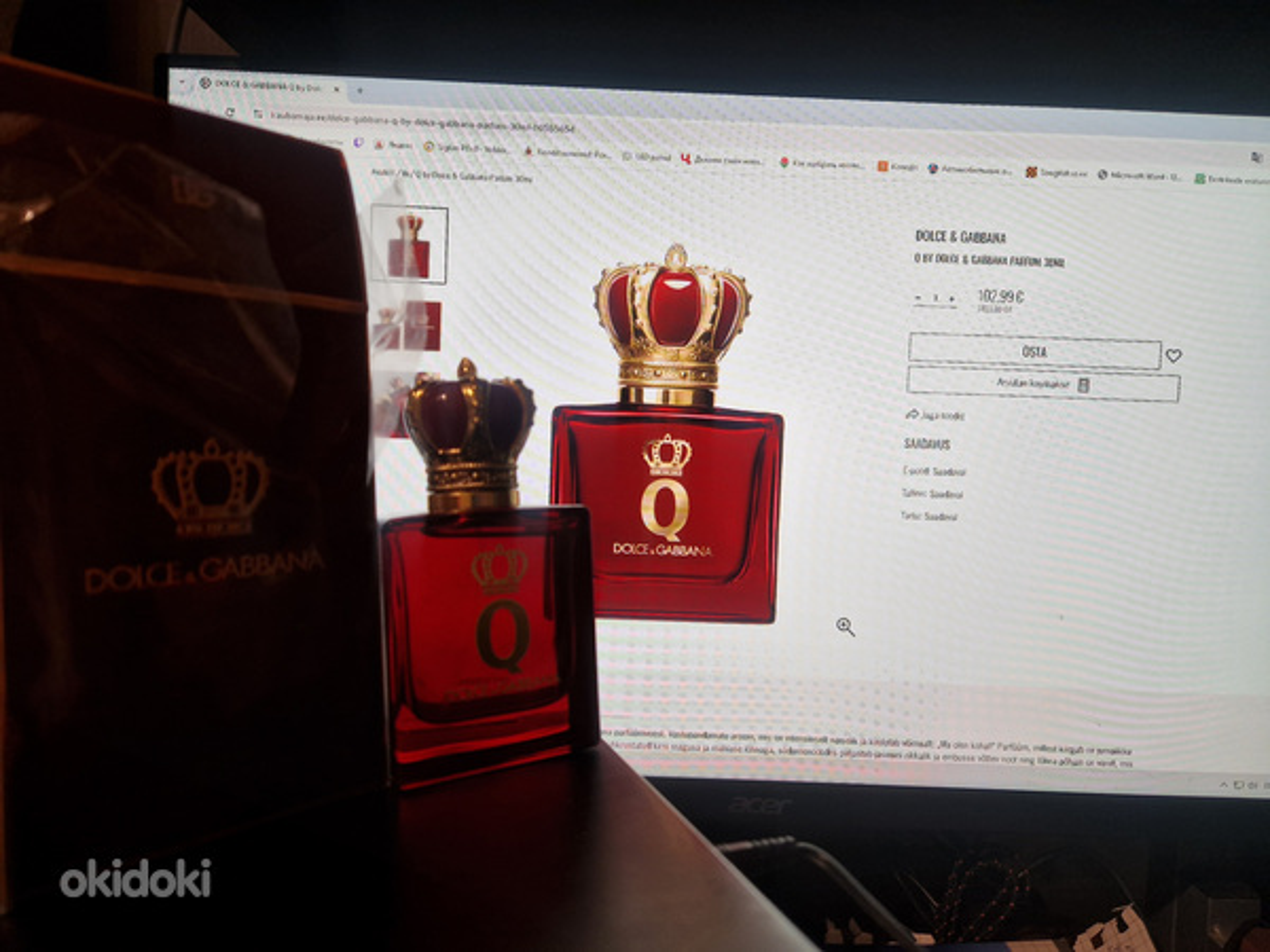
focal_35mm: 23
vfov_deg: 58.9
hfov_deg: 73.9
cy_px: 476
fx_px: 844
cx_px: 635
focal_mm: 5.4
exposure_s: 1/100
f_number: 1.8
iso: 80
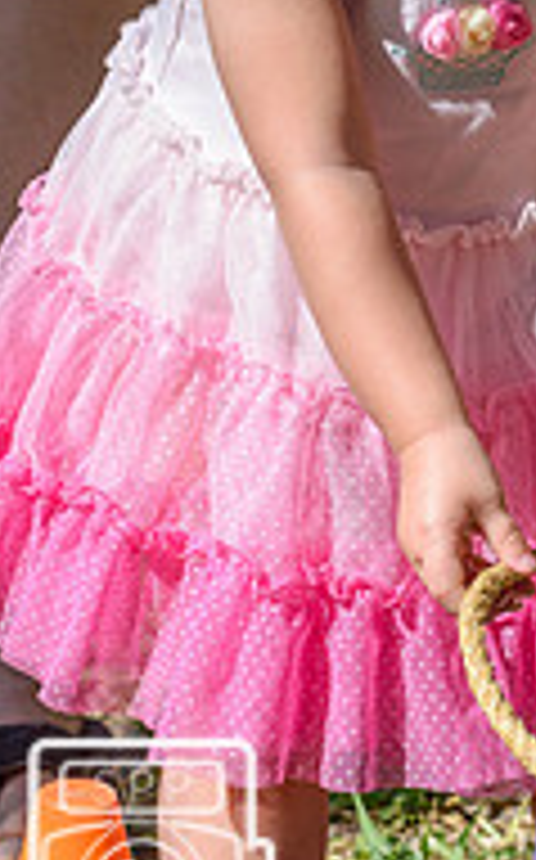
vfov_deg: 6.8
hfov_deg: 4.2
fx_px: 7262
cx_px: 635
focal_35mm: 310
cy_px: 194
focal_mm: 86
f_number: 7.1
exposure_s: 1/800
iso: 200
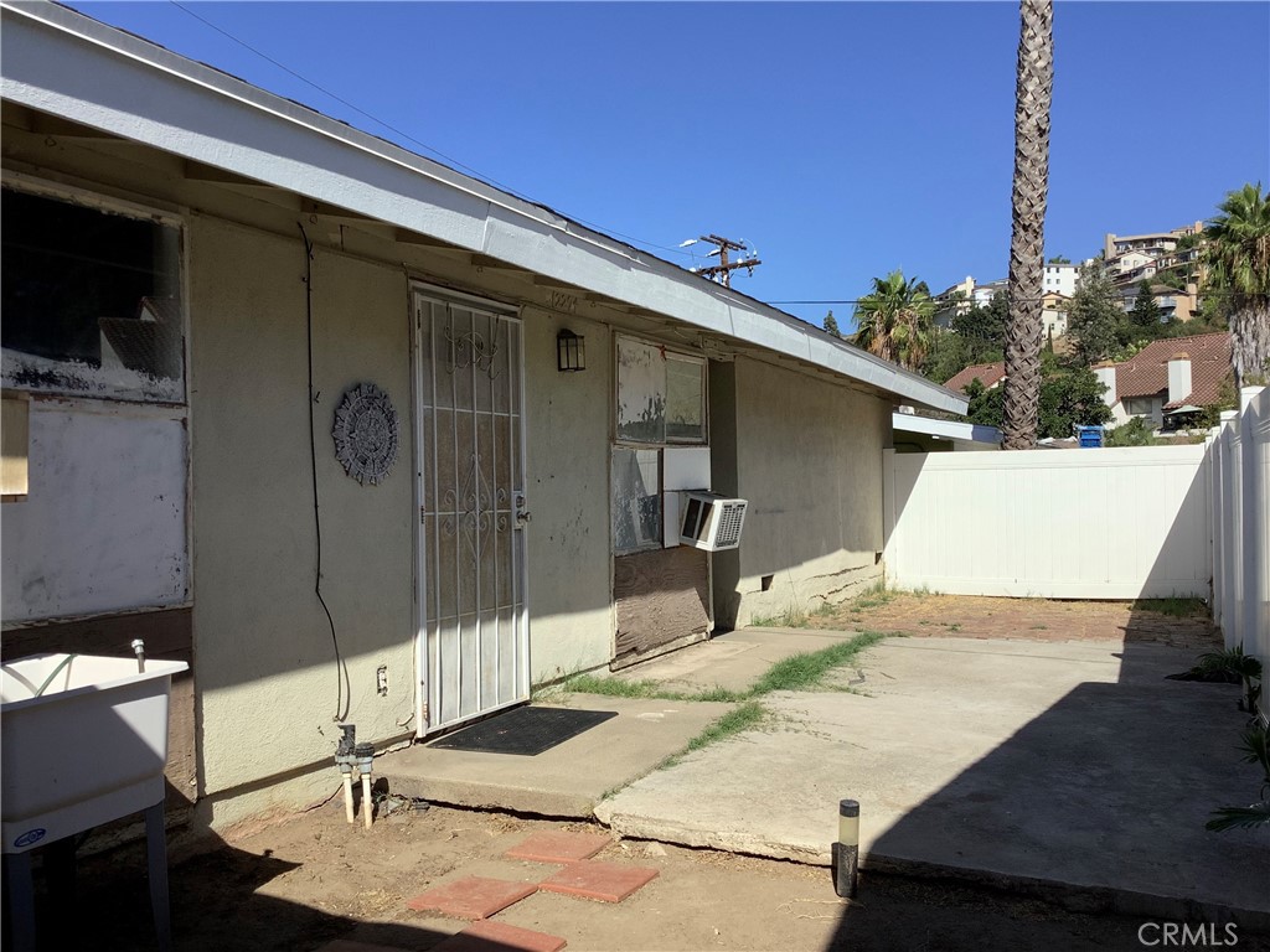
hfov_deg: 58.4
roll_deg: +1.2
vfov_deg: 45.4
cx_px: 635
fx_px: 1137
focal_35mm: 31
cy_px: 476
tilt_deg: -1.4
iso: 25
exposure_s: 1/1698
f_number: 2.4
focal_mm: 3.3
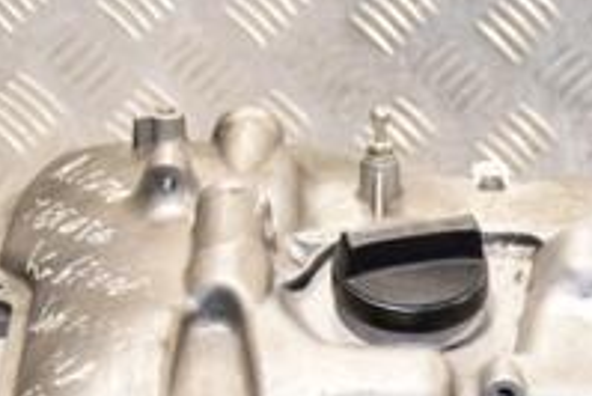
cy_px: 470
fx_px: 2830
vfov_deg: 7.9
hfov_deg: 11.7
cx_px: 690
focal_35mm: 172
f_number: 5
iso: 800
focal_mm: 38
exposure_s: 1/100
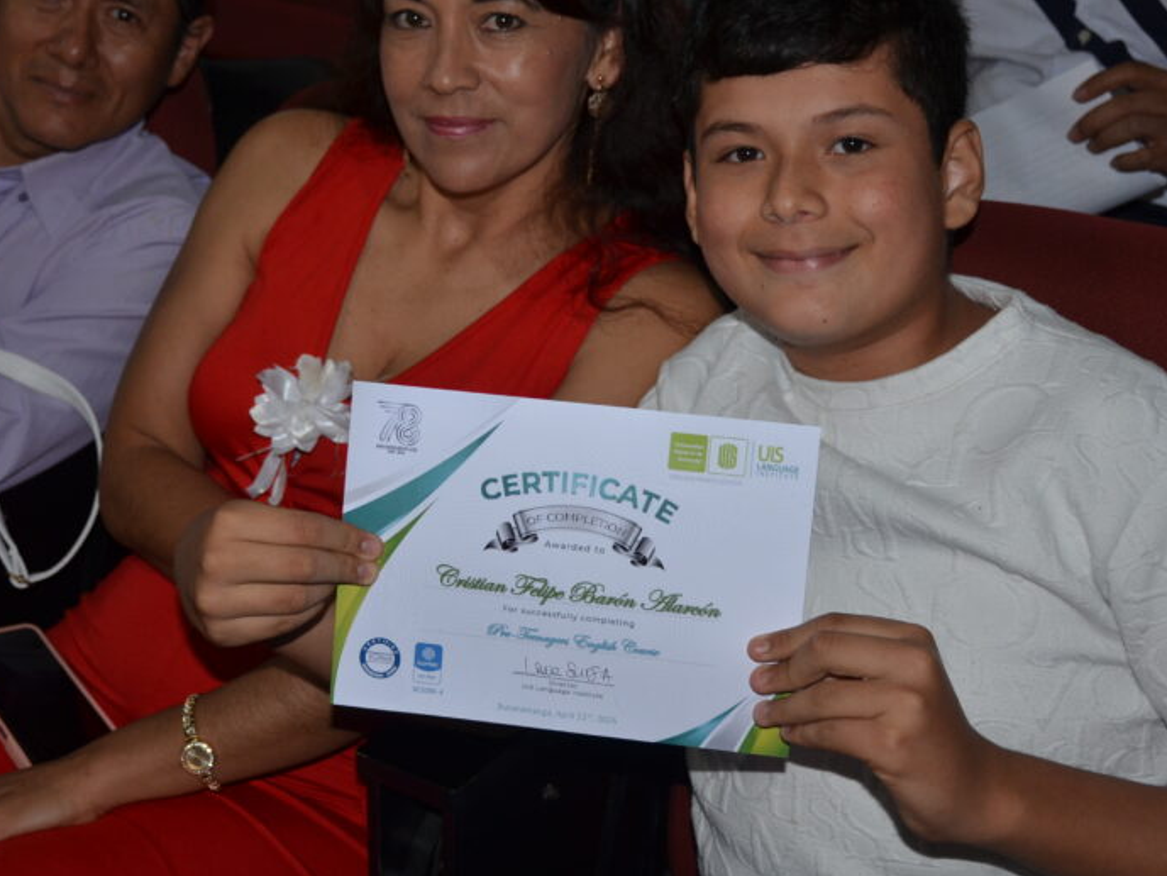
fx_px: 1946
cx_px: 439
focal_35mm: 58
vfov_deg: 25.3
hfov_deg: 33.2
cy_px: 344
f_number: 4
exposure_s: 1/60
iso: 400
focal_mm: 27
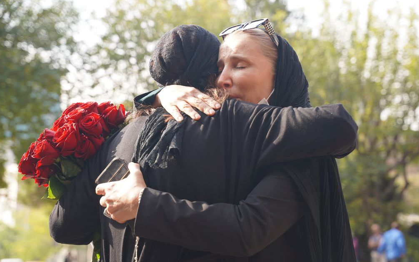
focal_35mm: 58
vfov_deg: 22.4
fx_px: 661
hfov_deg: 35.1
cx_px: 210
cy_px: 141
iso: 160
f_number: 4
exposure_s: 1/160
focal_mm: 55.9
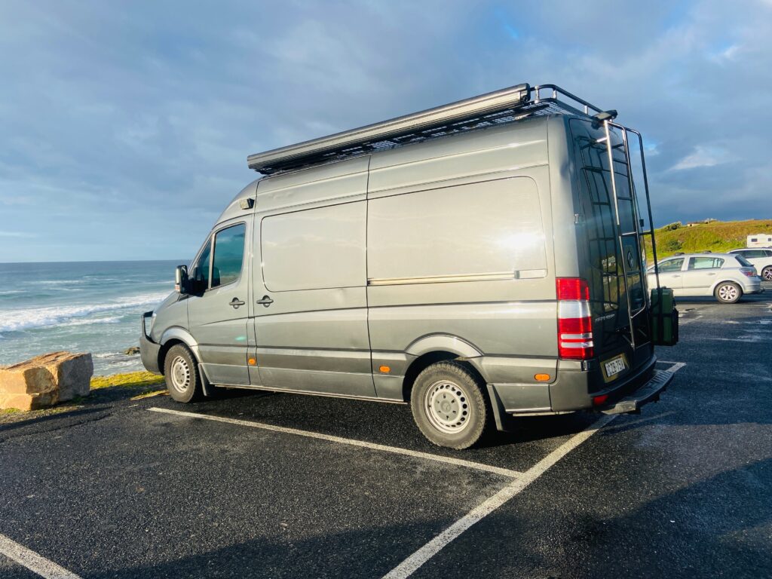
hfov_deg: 67.3
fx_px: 580
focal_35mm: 26
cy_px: 290
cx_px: 386
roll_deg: +0.4
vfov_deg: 53.1
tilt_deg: -4.6
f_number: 1.8
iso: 32
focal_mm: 4.25
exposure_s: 1/1866
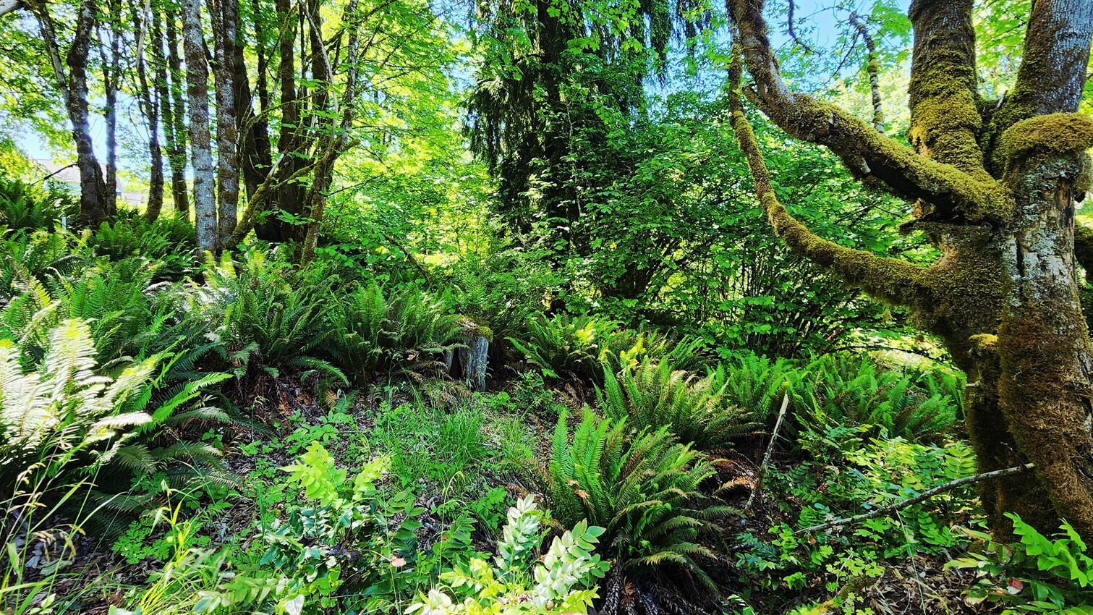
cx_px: 550
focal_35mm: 15
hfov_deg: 103.0
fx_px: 435
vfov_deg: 70.5
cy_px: 325
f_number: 2.2
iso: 80
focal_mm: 2.2
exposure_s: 1/120
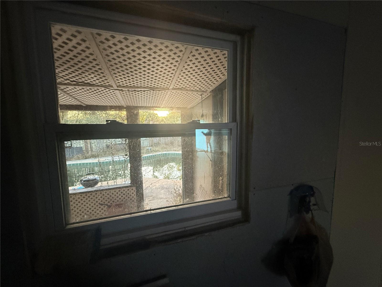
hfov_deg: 102.1
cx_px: 191
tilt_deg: -3.6
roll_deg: +1.3
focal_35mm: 14
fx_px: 154
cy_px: 144
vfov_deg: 85.7
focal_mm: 2.22
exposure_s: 1/60
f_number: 2.2
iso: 500
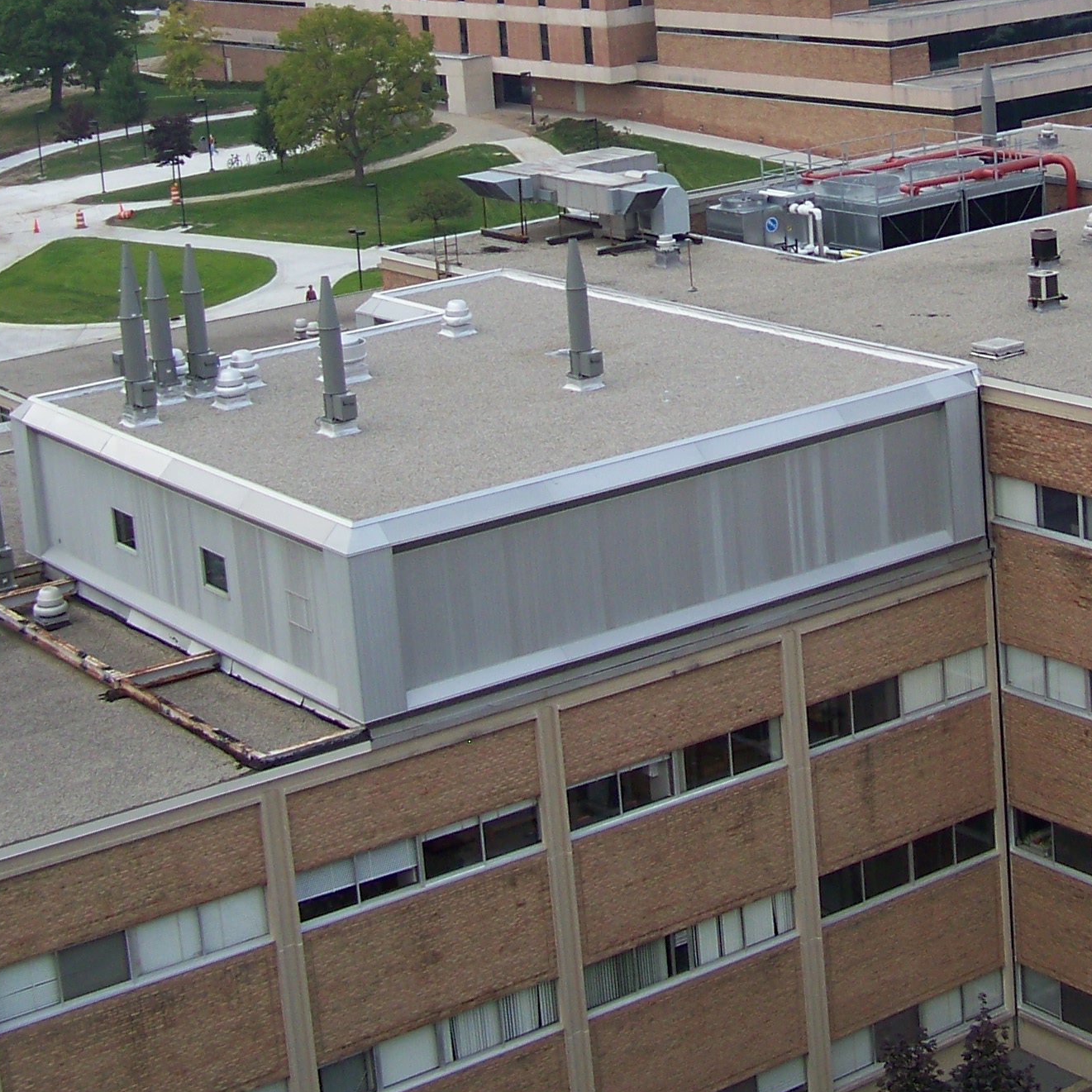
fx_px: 2641
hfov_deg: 23.2
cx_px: 773
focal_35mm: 74
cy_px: 160
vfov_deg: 22.9
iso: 64
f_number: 2.8
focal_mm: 5.85
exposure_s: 1/250
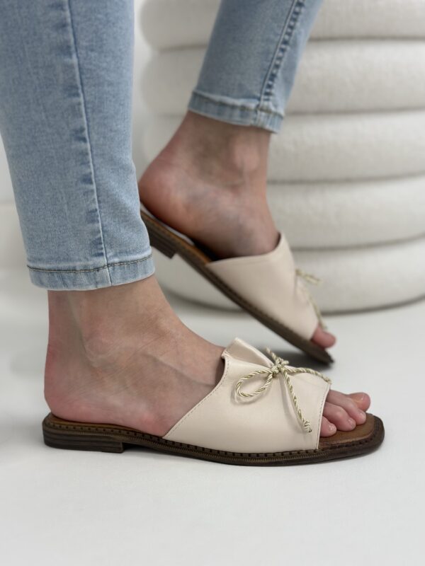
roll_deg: +2.9
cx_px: 212
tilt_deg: -12.9
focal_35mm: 48
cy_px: 283
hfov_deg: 30.3
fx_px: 786
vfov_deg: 39.7
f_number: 1.78
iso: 125
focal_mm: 6.86
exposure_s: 1/100
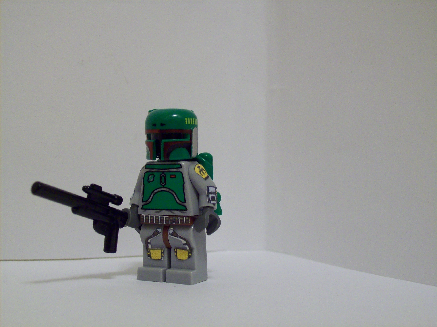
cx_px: 218
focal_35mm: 56
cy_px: 164
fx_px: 707
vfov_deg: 26.1
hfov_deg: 34.4
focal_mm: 9.4
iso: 200
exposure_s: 1/8
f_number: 3.4
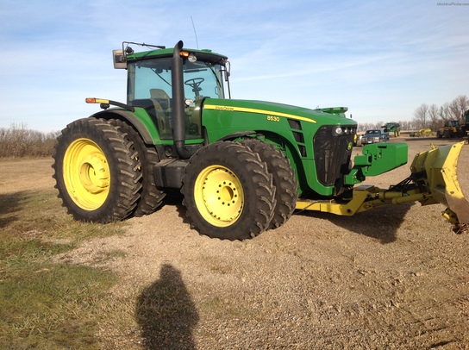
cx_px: 234
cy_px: 175
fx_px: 473
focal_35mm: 35
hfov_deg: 52.7
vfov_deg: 40.6
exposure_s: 1/1439
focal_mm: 4.28
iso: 50
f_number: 2.4
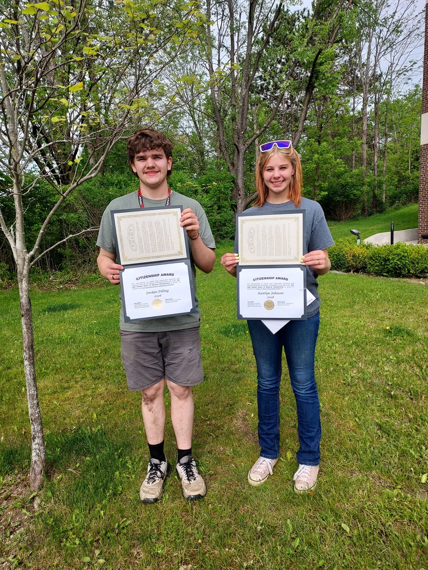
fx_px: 396
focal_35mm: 24
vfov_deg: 71.6
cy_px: 285
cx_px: 214
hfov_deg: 56.8
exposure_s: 1/963
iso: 40
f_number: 1.8
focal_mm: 4.6
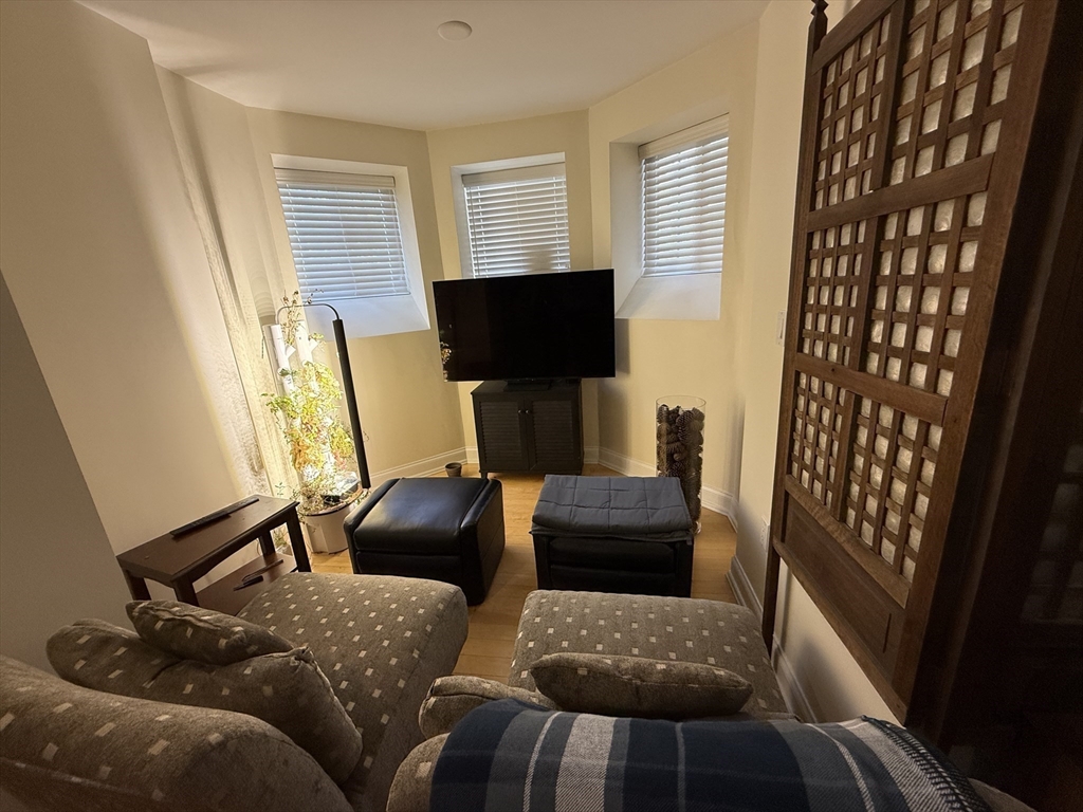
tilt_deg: -15.7
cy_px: 406
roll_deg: +2.9
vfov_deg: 85.7
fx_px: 438
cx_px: 542
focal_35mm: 14
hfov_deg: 102.1
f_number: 2.2
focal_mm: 2.22
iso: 200
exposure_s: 1/99
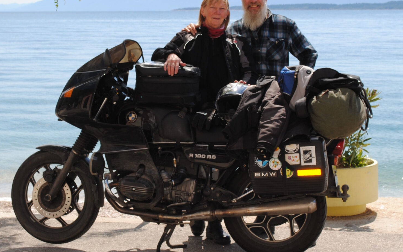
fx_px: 934
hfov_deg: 24.4
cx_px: 194
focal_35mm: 85
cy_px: 94
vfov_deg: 15.3
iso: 100
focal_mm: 40
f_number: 9
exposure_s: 1/200
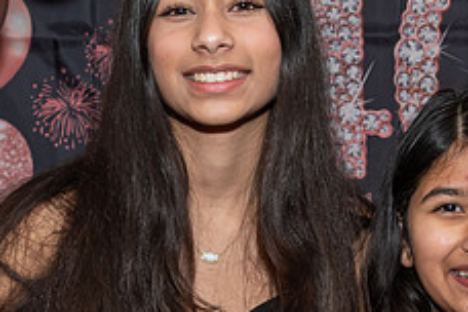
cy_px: 299
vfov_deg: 8.0
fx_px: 2210
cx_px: 333
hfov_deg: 12.1
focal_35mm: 170
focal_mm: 35
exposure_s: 1/250
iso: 400
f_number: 5.6
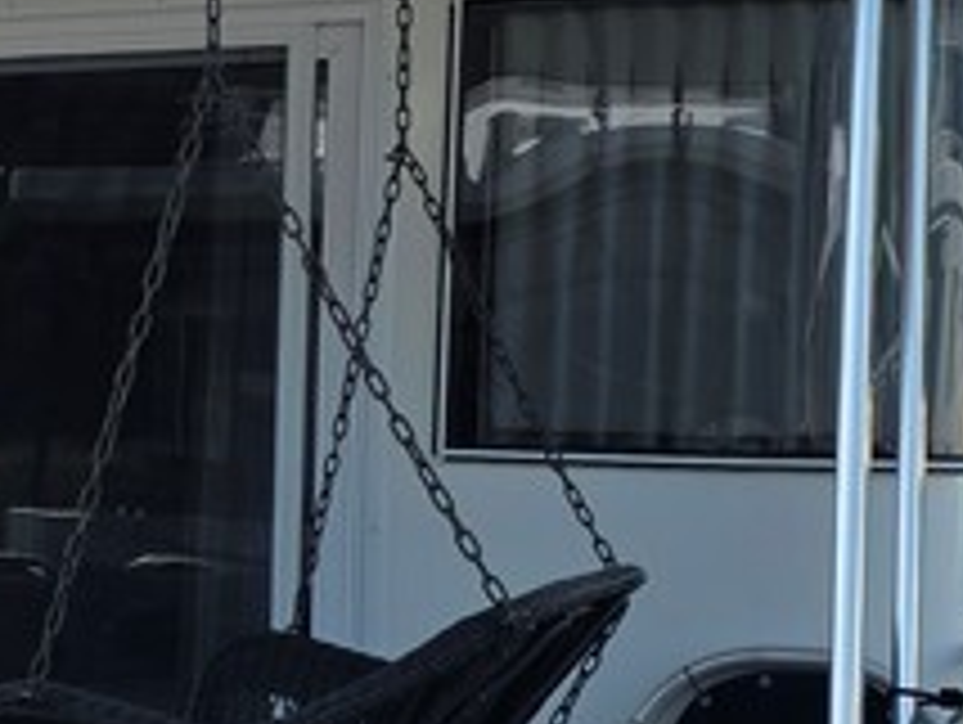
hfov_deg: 16.6
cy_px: 531
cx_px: -374
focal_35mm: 110
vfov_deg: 13.4
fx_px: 3064
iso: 80
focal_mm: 6.3
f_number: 1.7
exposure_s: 1/3579
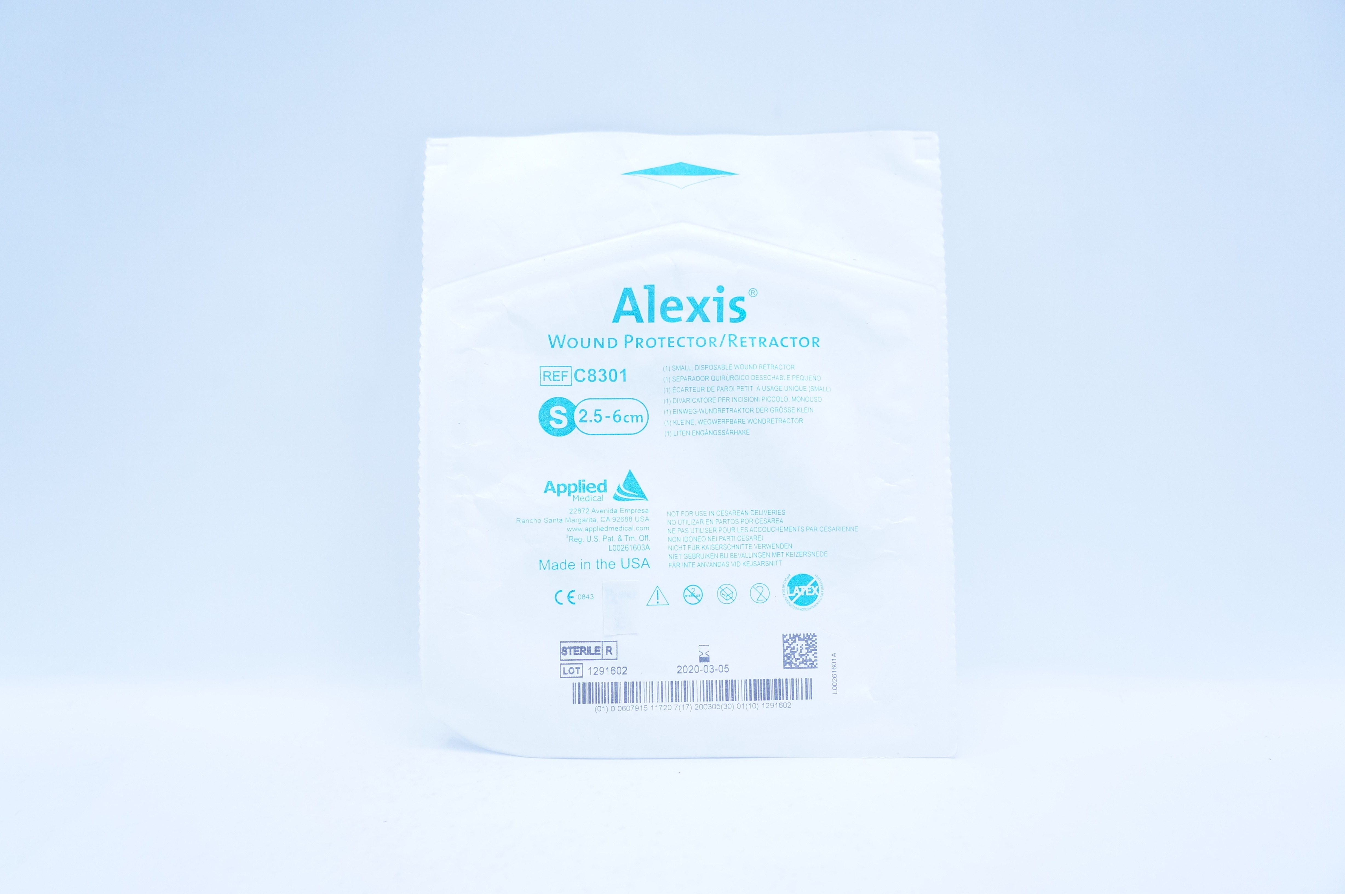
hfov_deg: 62.0
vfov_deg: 43.5
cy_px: 447
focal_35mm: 30
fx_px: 1120
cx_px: 672
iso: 800
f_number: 4.5
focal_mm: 20
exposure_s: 1/200
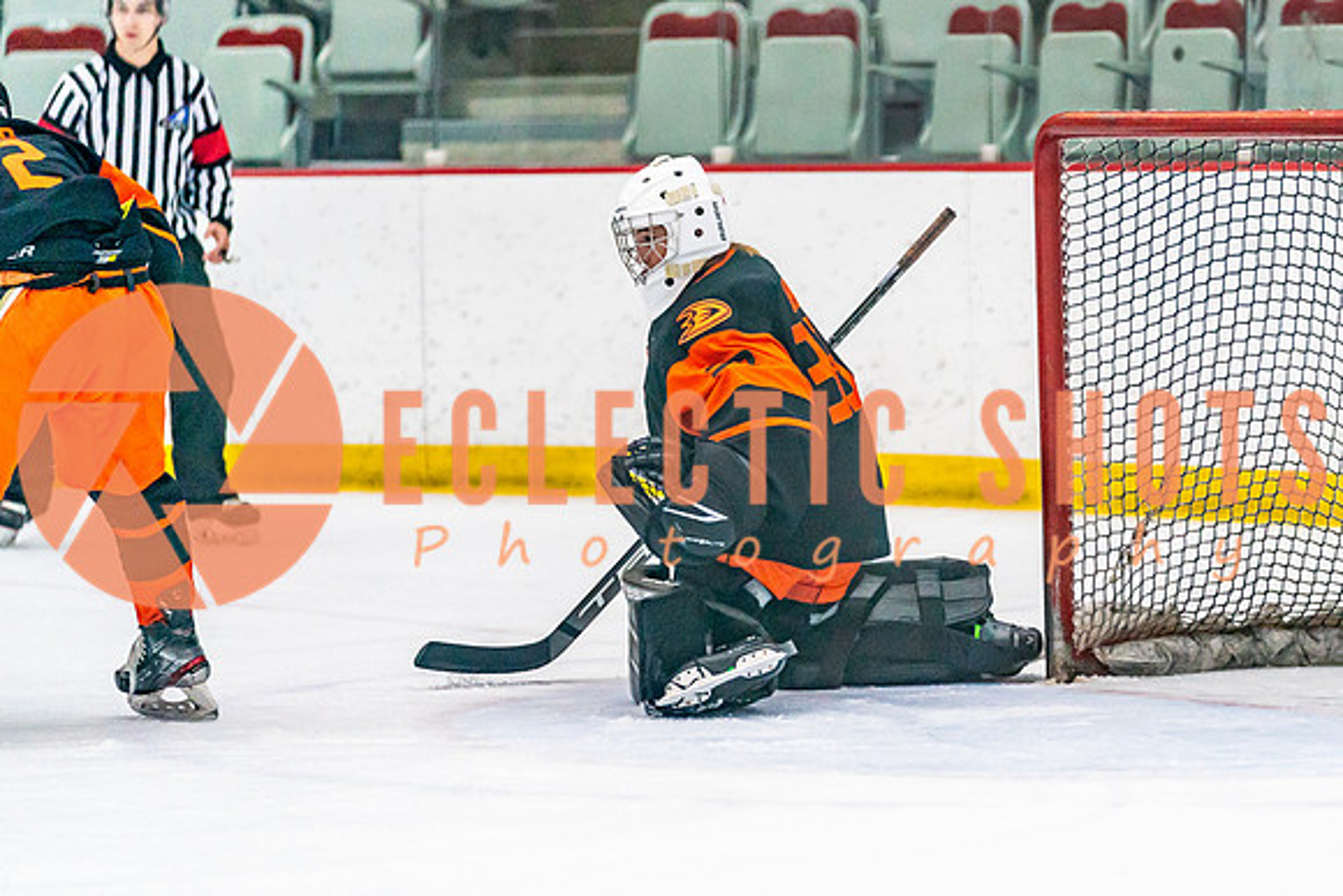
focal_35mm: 227
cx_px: 873
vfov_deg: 6.1
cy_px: 493
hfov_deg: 9.1
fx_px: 8467
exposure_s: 1/1250
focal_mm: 170
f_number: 2.8
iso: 3200
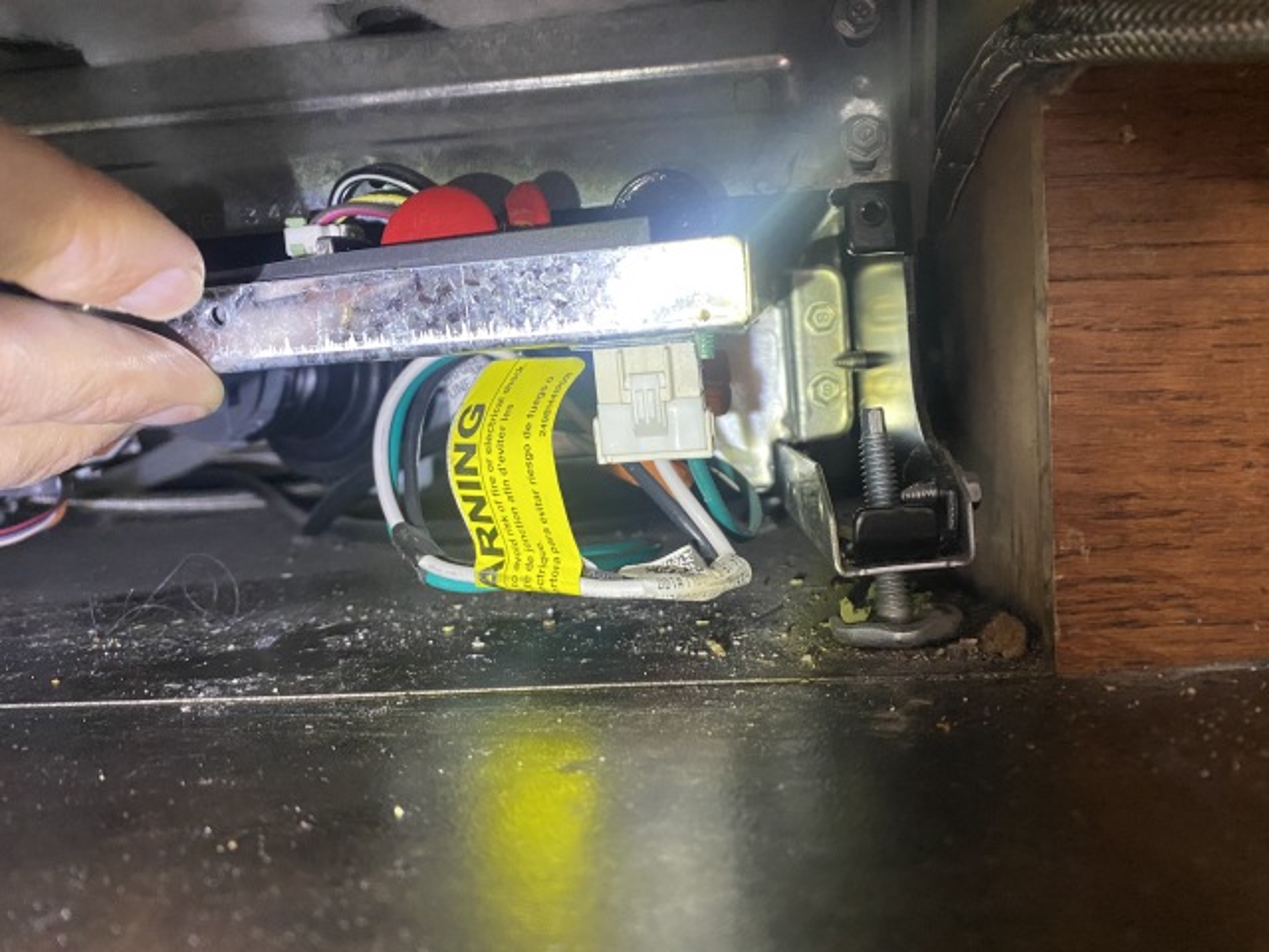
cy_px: 476
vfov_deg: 53.1
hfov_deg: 67.3
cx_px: 634
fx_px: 953
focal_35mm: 26
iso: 500
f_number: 1.8
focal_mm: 4.25
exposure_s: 1/42
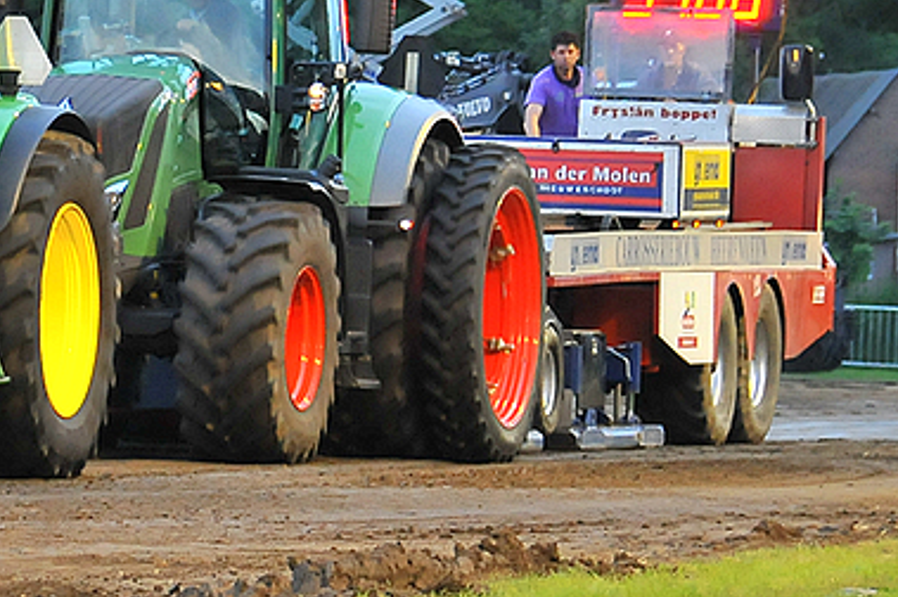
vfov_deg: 3.2
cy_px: 192
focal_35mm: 425
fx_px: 10601
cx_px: -50
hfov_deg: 4.8
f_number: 5.6
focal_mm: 105
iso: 1000
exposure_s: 1/80
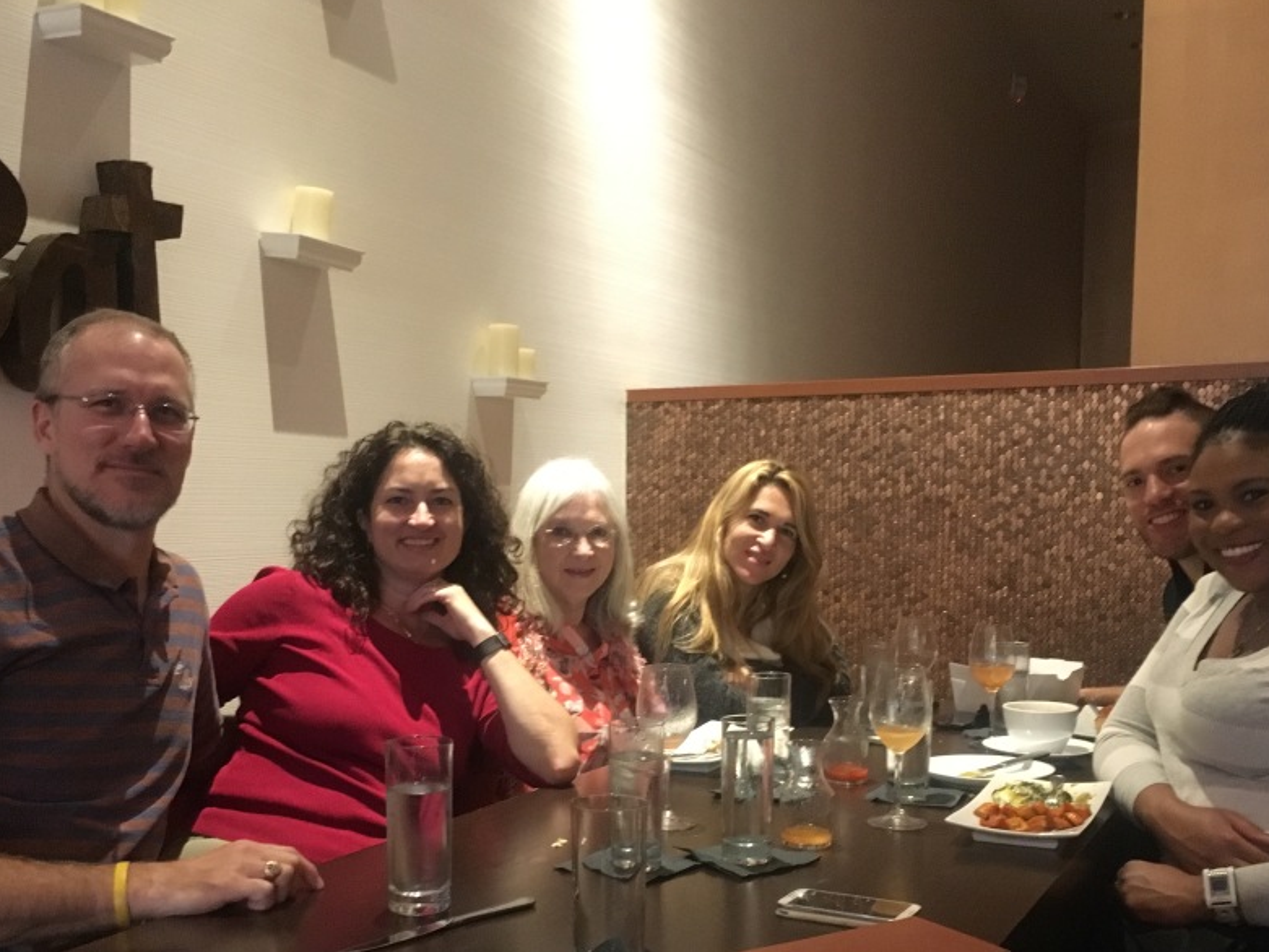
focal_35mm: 38
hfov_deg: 49.0
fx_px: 1393
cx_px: 634
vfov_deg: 37.4
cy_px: 616
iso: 320
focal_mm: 4.15
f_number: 2.2
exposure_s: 1/15
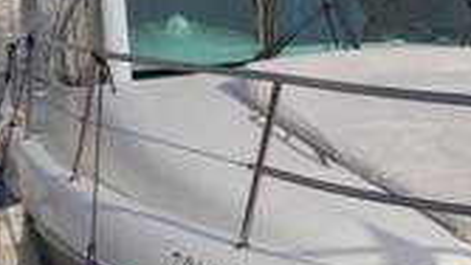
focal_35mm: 94
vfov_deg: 12.9
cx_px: 477
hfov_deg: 21.8
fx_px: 1174
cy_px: 186
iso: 80
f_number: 6
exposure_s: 1/500
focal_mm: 6.4
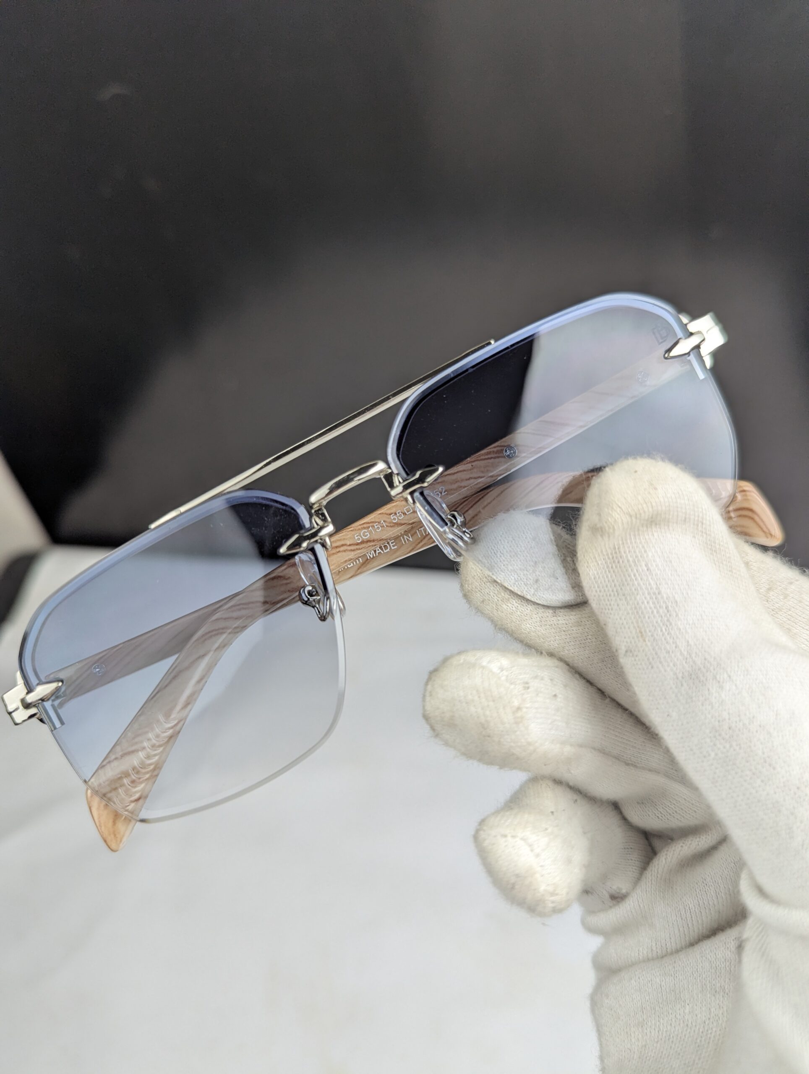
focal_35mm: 24
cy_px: 537
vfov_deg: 71.5
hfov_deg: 56.9
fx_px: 746
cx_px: 404
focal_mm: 6.81
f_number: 1.85
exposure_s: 1/164
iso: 50
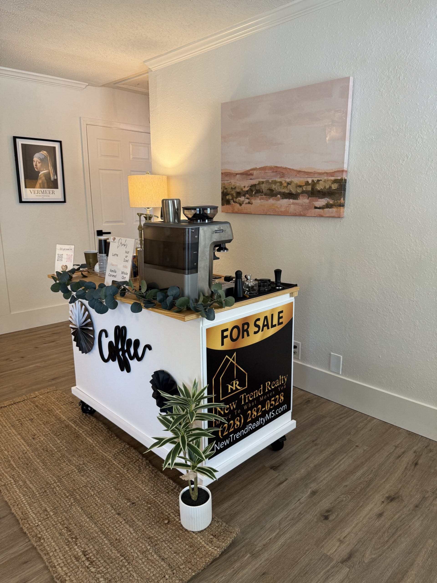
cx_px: 218
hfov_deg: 56.8
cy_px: 292
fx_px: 404
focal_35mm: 24
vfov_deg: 71.6
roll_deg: -0.1
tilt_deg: -12.6
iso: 160
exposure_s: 1/60
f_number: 1.78
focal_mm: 6.76
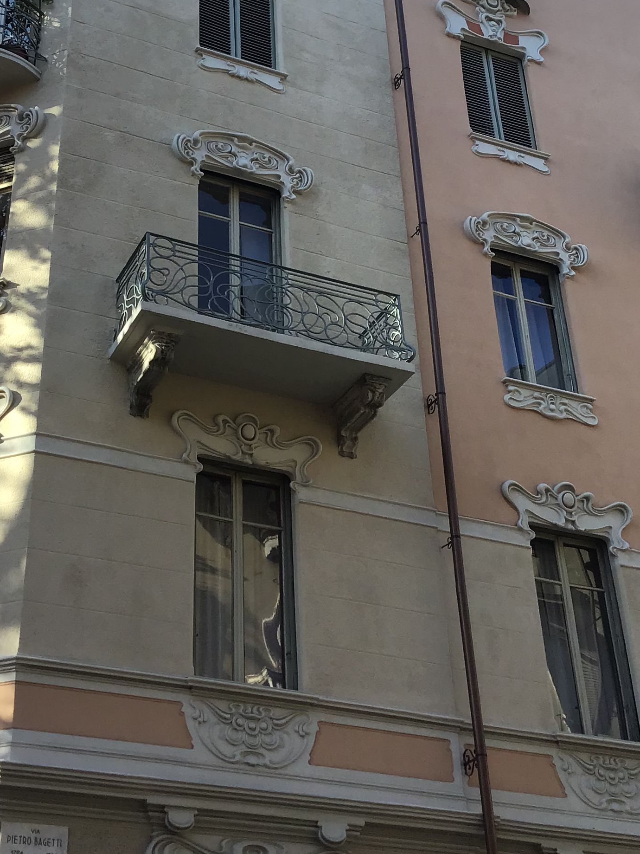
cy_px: 287
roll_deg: +0.2
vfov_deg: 34.6
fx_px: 1356
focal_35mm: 55
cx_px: 215
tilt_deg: +35.3
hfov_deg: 26.4
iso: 25
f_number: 2.4
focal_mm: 3.3
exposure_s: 1/353
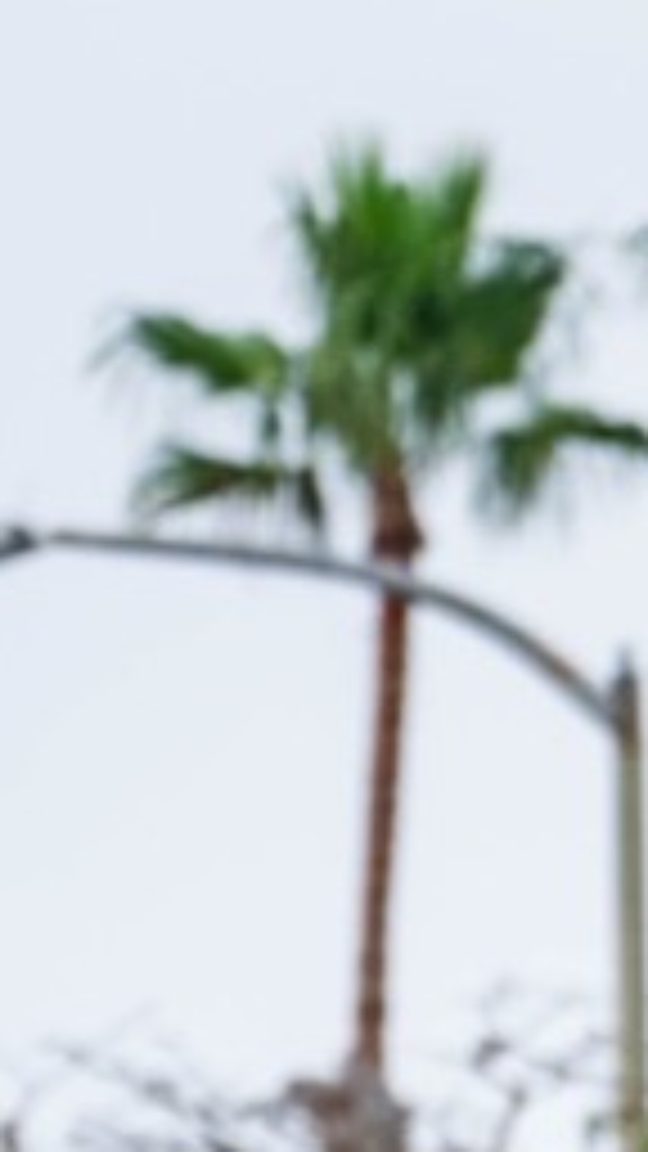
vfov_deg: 2.2
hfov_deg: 1.2
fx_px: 29966
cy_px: 2650
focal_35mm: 981
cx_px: 868
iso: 800
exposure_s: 1/125
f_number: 2.8
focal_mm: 150
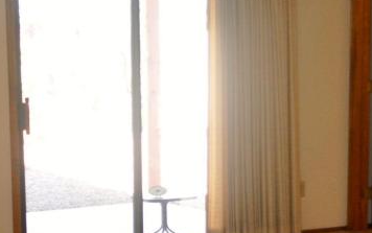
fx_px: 1207
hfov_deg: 16.8
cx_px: -71
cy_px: 243
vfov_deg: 10.9
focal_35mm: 119
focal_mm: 24
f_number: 4
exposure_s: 1/100
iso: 800
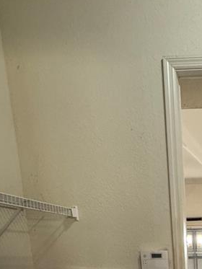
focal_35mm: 45
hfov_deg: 27.8
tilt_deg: -12.9
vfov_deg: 33.2
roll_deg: +1.5
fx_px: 350
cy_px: 333
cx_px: 248
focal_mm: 2.22
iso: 320
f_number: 2.2
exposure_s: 1/60
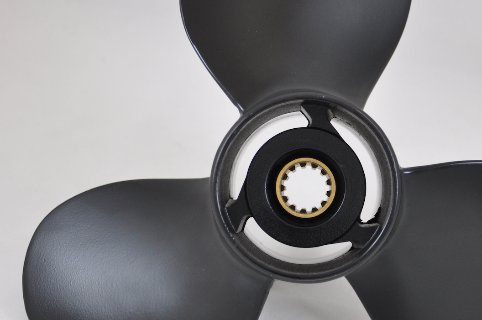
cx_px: 304
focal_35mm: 95
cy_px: 144
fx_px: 1270
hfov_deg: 21.4
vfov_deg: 14.4
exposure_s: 1/25
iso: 400
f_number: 5
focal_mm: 38
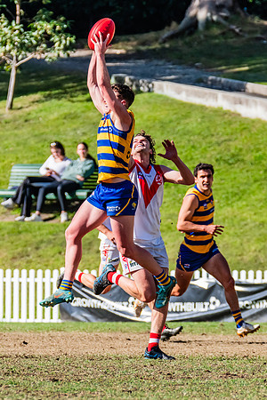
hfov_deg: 2.1
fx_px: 7251
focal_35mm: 652
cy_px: 177
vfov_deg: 3.2
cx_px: 86
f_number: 9
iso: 800
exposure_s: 1/1600
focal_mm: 380
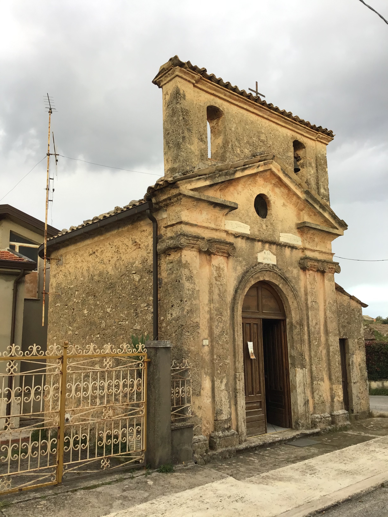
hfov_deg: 45.4
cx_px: 194
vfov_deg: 58.4
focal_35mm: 31
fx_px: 463
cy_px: 258
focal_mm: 3.3
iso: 50
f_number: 2.4
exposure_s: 1/100
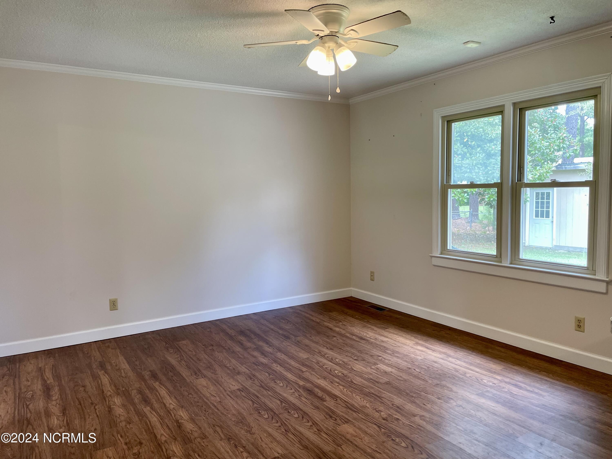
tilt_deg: -4.9
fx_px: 460
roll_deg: +0.9
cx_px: 306
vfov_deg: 53.1
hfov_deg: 67.3
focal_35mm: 26
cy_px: 230
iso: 100
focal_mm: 4.2
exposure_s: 1/120
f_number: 1.6
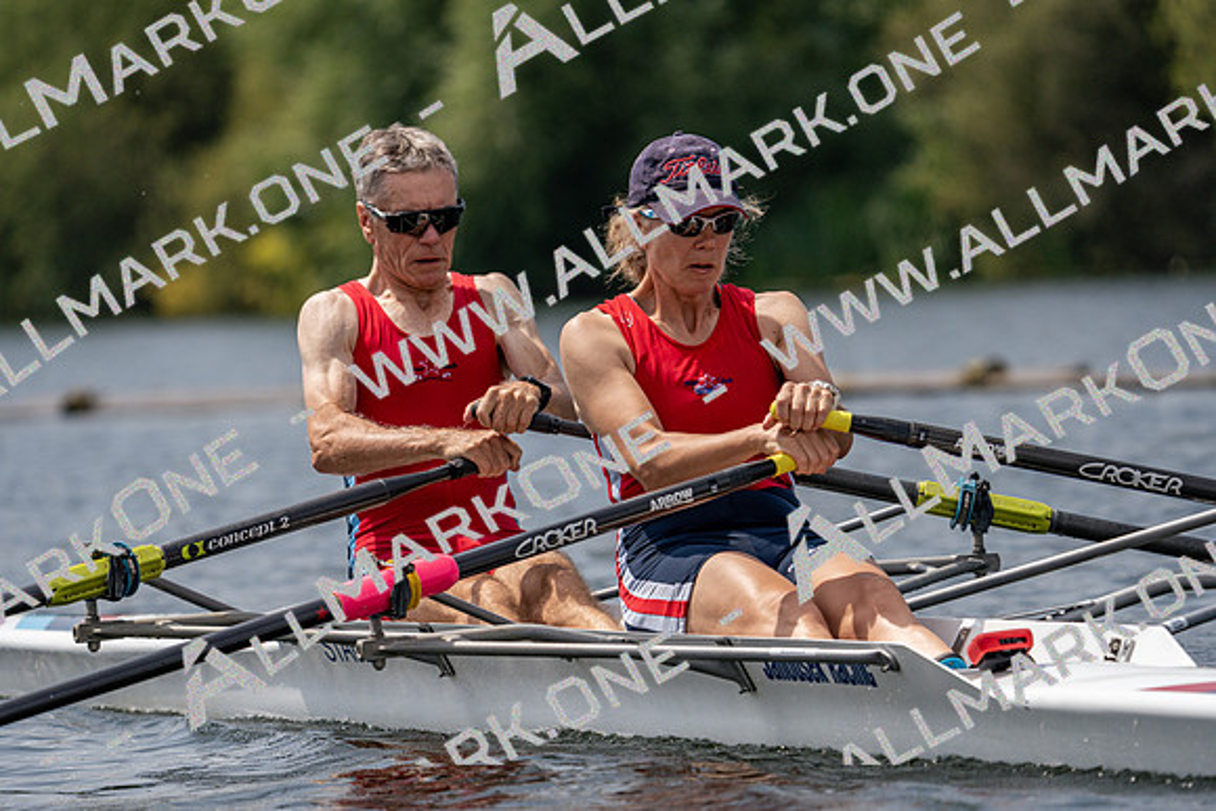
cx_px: 608
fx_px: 11419
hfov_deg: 6.1
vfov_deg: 4.1
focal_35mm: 338
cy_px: 406
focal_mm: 338
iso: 200
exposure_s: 1/1600
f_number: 6.3
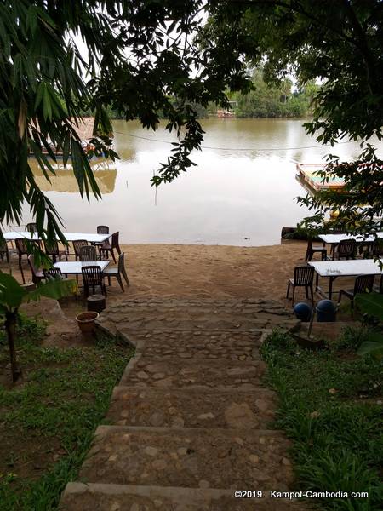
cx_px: 192
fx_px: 384
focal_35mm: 26
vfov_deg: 67.3
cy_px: 256
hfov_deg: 53.1
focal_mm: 3.93
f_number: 1.7
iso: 40
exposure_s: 1/638
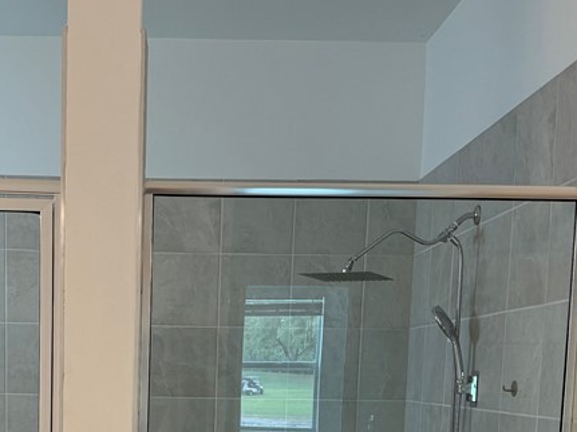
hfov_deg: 33.2
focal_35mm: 57
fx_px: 950
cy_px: 476
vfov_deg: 24.0
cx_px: 157
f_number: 1.78
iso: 125
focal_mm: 6.76
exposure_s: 1/120
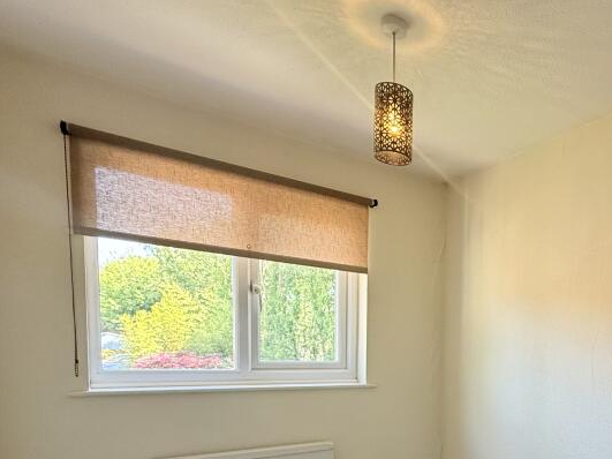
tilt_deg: -4.8
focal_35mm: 27
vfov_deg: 47.6
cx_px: 552
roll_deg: -2.1
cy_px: 386
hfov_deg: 56.3
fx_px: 477
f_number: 2.2
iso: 160
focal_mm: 2.22
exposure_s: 1/99
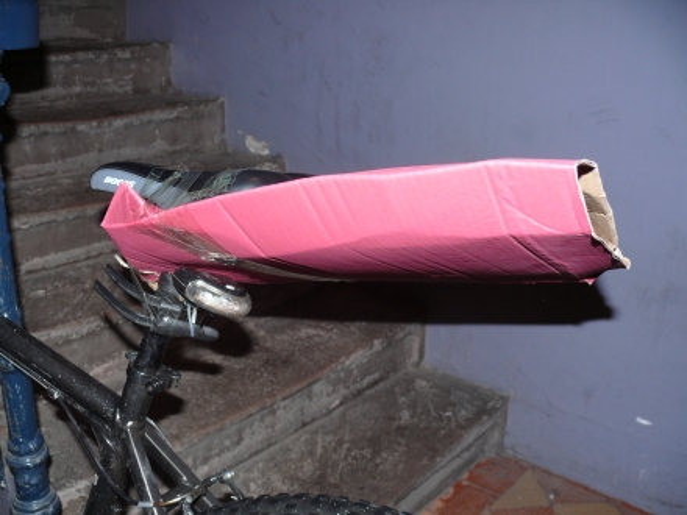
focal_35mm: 35
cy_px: 258
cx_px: 344
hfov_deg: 52.6
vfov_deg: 40.7
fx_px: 695
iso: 100
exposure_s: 1/30
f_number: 2.8
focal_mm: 7.4
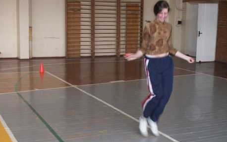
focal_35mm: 60
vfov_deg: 21.6
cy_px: 91
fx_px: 371
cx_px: 146
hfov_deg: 33.8
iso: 160
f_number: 3.5
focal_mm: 7.7
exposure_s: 1/40
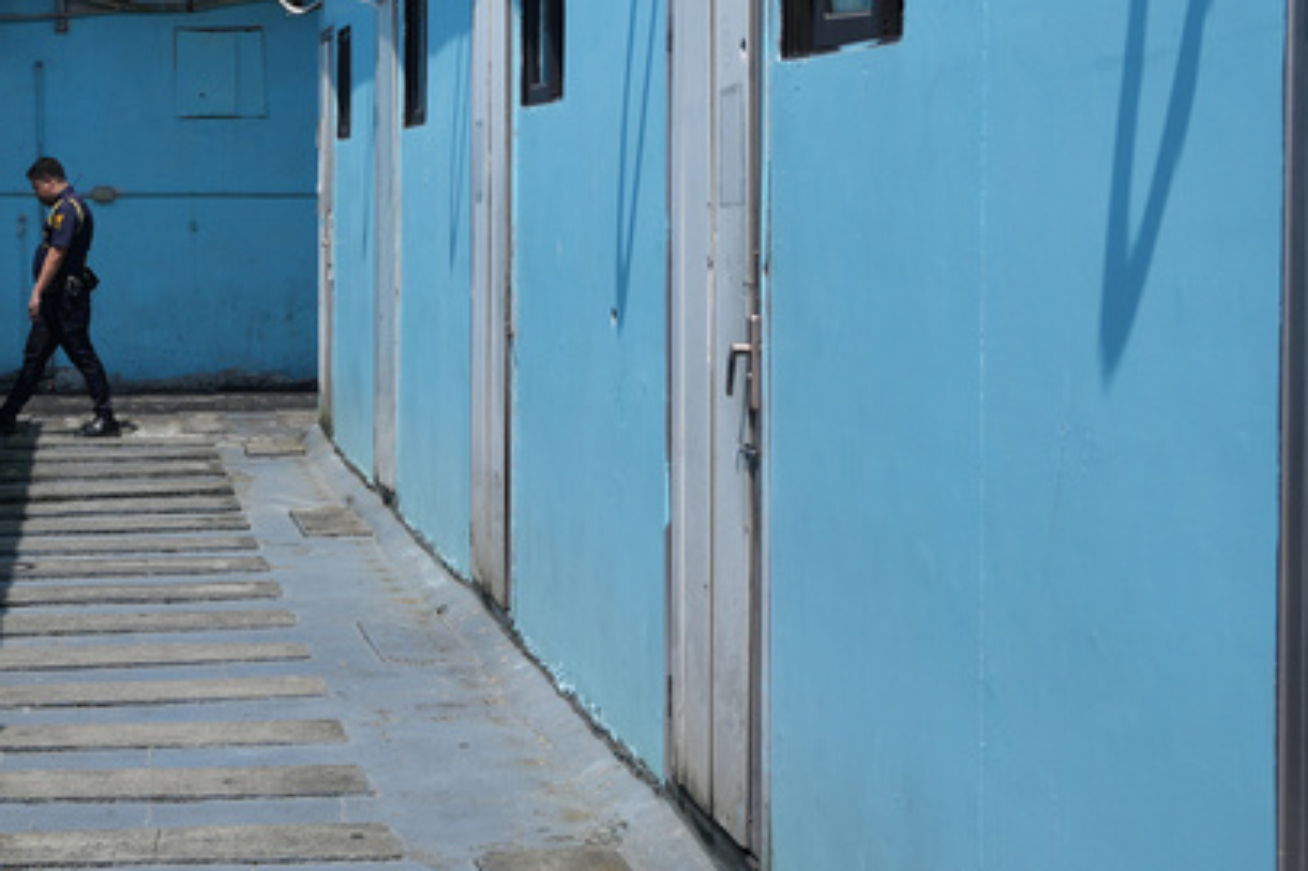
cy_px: 267
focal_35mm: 73
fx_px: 2651
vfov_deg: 18.6
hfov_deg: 26.7
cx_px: 116
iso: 160
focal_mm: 29
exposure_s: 1/1600
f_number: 4.5
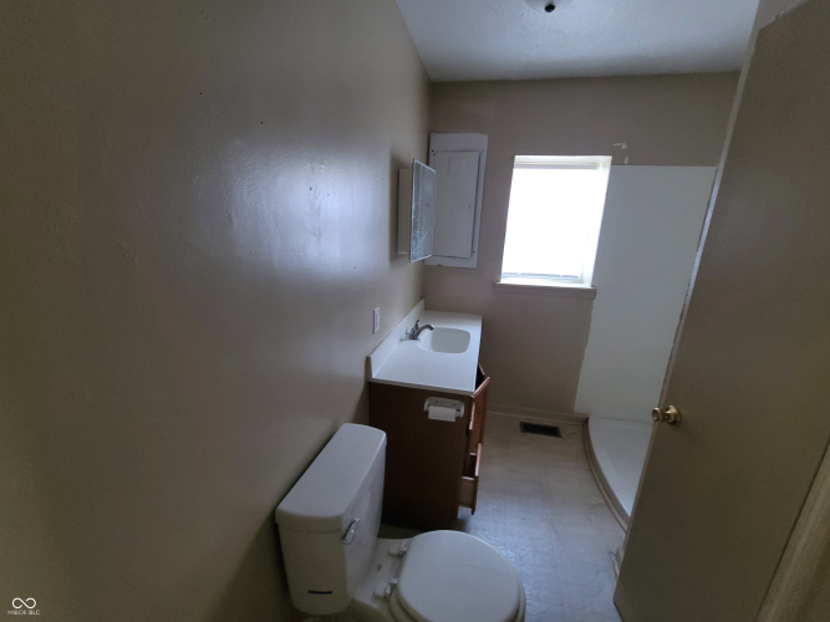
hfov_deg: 106.2
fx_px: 312
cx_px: 415
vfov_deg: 89.9
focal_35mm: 13
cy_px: 311
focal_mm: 2.2
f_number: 2.2
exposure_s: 1/30
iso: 400
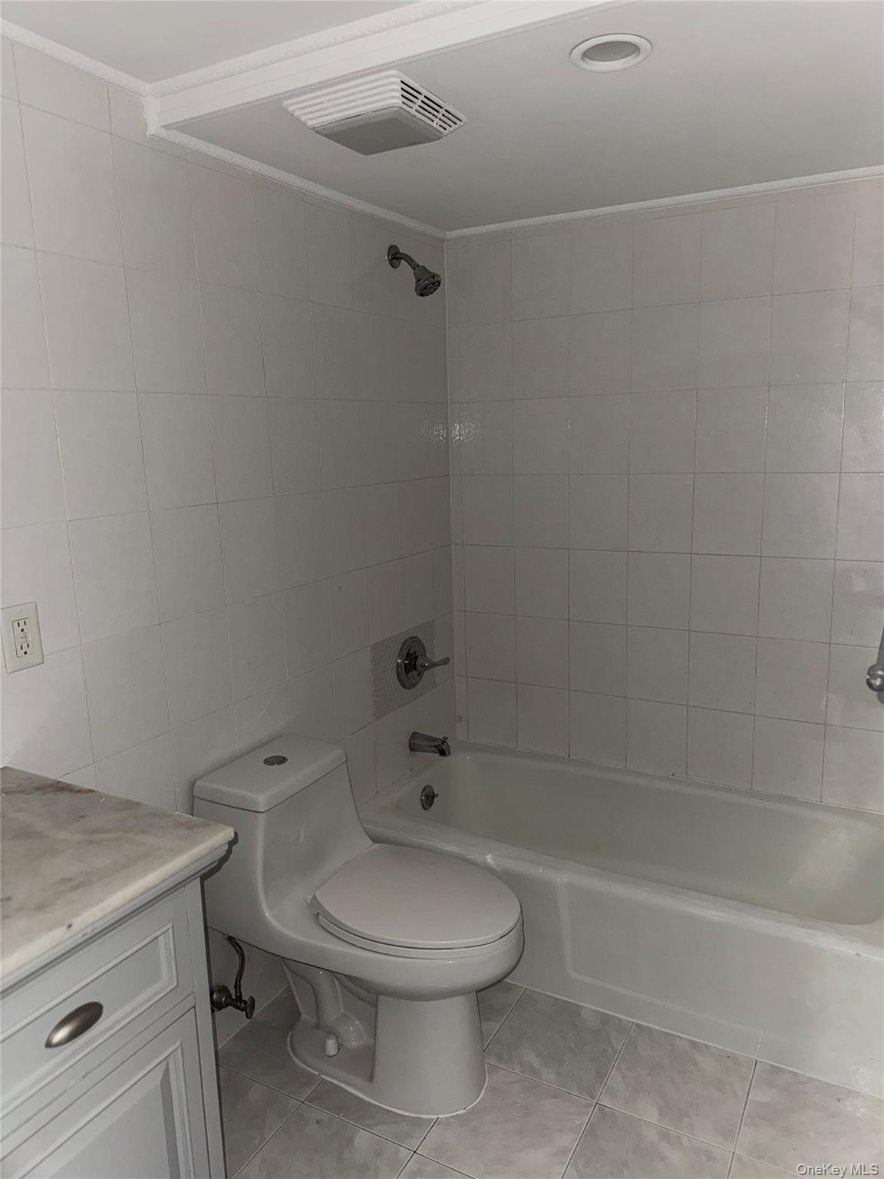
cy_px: 590
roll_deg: +0.9
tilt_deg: -10.7
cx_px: 442
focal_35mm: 24
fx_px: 817
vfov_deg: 71.6
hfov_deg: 56.8
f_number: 1.78
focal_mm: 6.76
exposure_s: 1/18
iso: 80
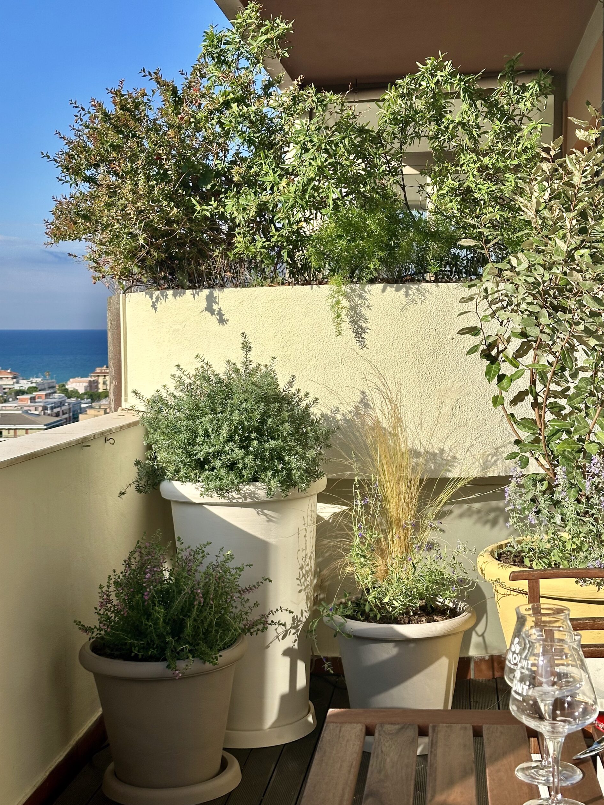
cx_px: 302
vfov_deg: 38.9
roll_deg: -0.2
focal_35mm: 49
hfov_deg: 29.7
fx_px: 1140
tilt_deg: -3.6
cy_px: 405
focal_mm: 6.86
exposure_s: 1/3257
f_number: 1.78
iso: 64
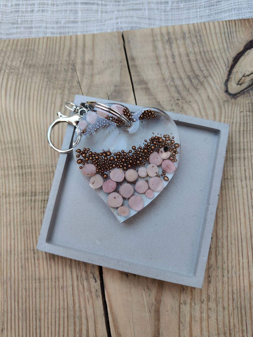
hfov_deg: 56.8
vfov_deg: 71.6
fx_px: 234
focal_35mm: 24
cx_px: 126
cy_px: 168
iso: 64
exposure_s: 1/100
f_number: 1.8
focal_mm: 5.59
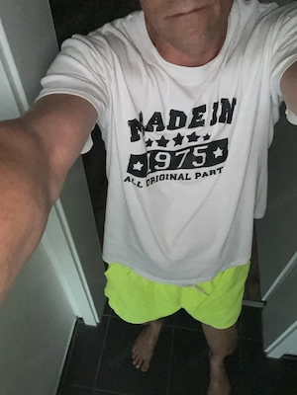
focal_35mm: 30
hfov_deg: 46.8
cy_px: 198
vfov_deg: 60.0
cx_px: 148
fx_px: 343
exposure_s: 1/34
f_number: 2.2
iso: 640
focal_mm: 2.71
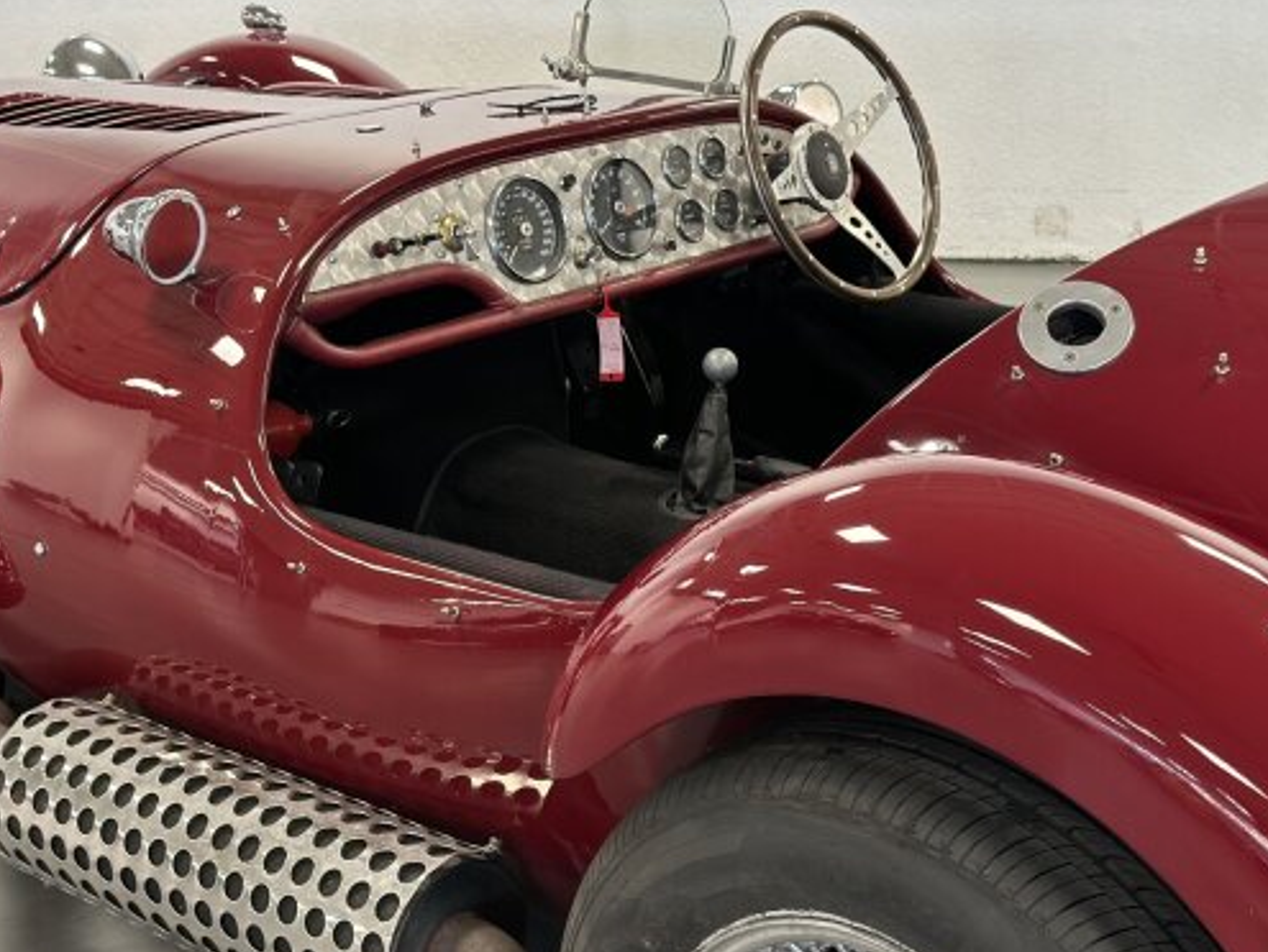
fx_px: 2273
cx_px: 625
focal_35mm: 62
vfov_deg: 23.7
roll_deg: +0.8
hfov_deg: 31.2
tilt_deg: -18.2
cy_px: 450
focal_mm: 6.86
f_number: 1.78
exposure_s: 1/50
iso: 160
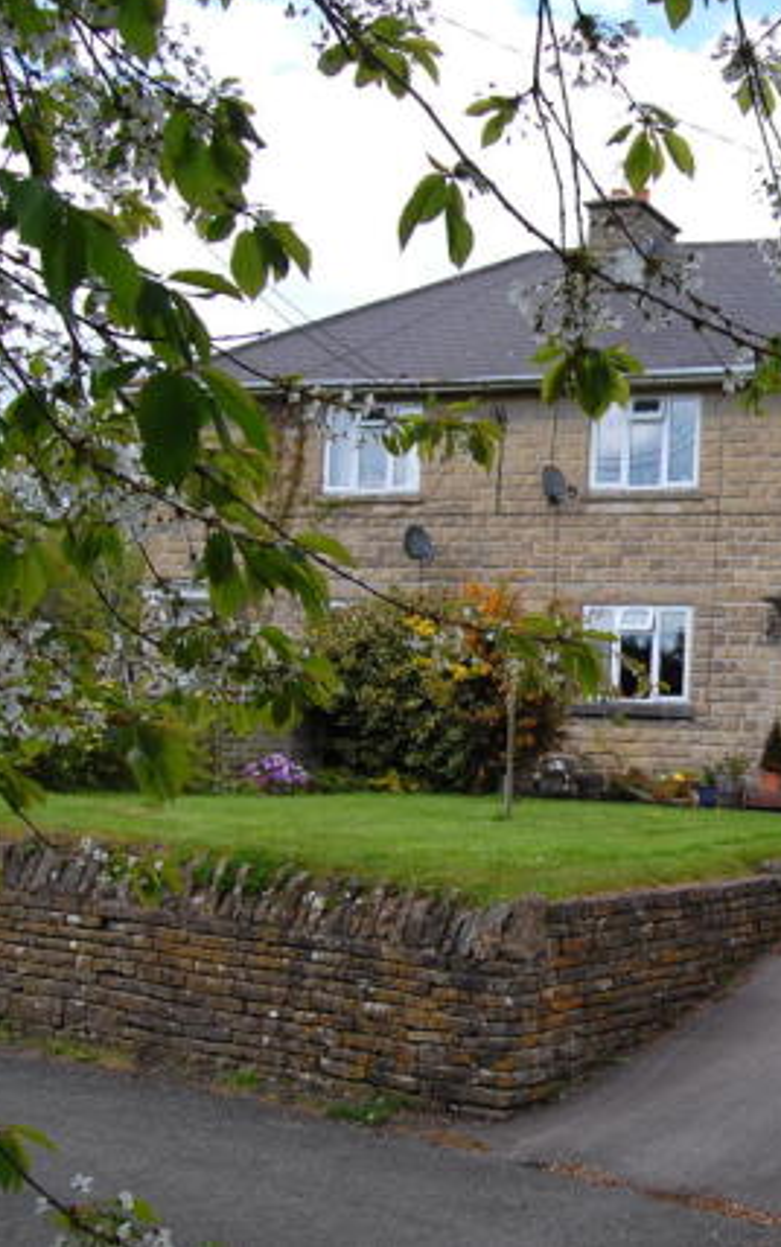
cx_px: 746
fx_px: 1829
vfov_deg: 37.7
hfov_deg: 23.3
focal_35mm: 54
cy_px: 616
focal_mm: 23
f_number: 8
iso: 400
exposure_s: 1/250
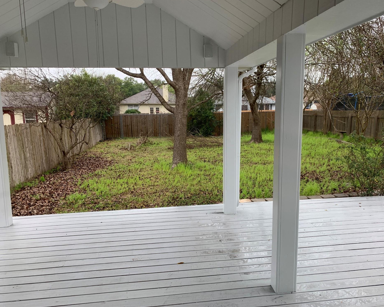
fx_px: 318
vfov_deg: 51.5
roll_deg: -0.1
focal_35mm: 28
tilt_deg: -7.4
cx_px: 208
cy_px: 156
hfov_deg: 62.1
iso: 25
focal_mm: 4.25
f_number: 1.8
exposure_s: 1/122
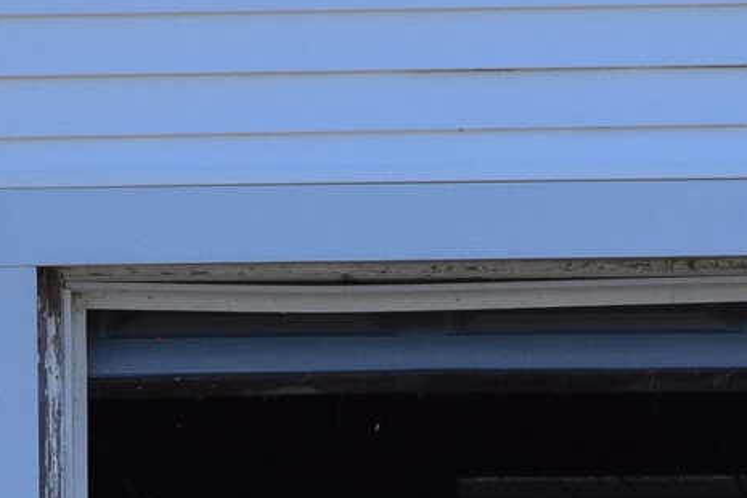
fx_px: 6992
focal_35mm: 337
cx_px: 508
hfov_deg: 6.1
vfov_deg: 4.0
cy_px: 1173
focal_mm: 34
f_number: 10
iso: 400
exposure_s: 1/320
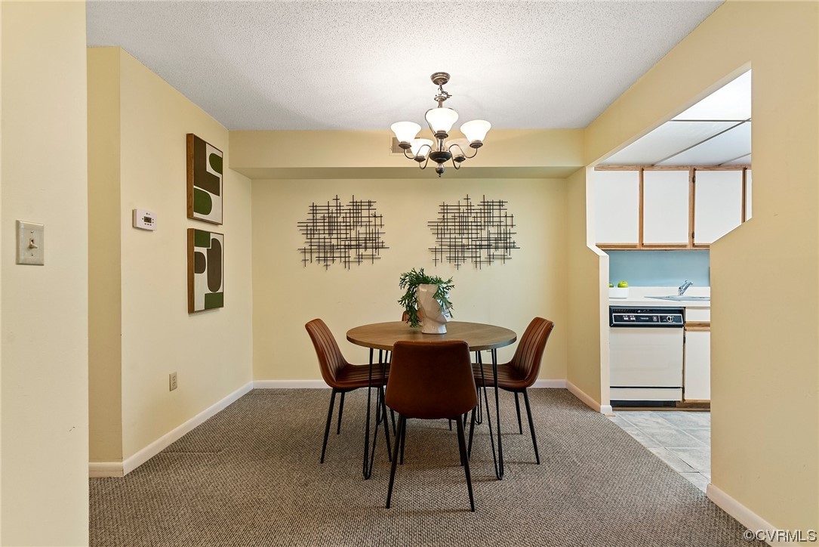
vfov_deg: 73.8
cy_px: 274
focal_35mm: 16
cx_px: 410
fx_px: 364
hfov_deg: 96.7
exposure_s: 1/2.5
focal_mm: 16
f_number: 8
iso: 800
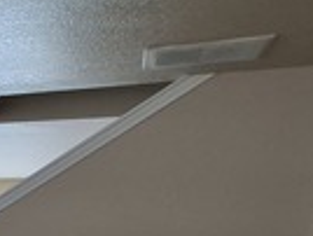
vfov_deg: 21.2
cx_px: -399
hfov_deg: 16.3
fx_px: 562
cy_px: 320
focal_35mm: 62
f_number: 2.2
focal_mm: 1.74
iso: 100
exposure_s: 1/60
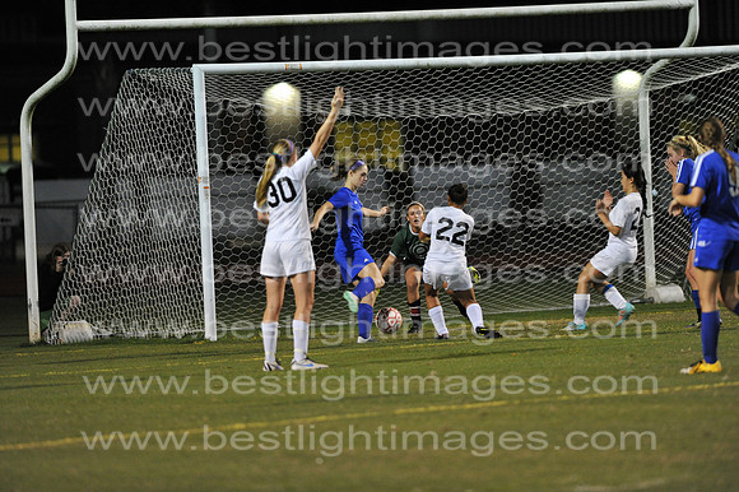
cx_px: 370
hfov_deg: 6.9
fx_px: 6155
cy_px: 246
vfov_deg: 4.6
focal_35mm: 300
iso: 5000
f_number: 3.2
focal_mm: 300
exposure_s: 1/400
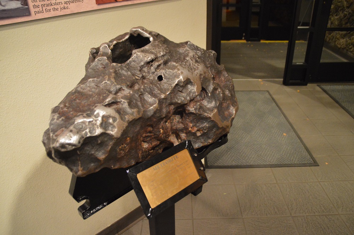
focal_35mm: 27
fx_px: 265
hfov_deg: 67.4
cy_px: 118
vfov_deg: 47.8
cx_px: 177
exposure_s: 1/40
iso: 3200
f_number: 3.5
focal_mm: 18
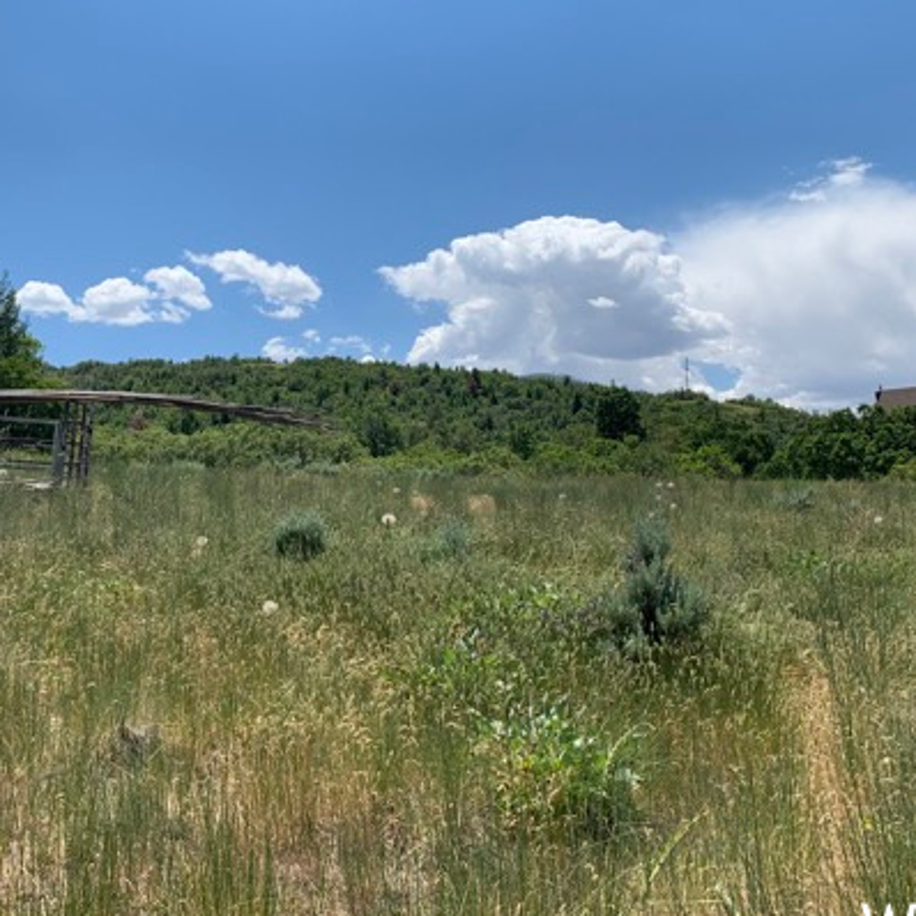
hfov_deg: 44.8
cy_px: 405
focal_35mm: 37
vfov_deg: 44.8
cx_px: 394
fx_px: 1108
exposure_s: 1/3185
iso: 25
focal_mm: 4.25
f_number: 1.8
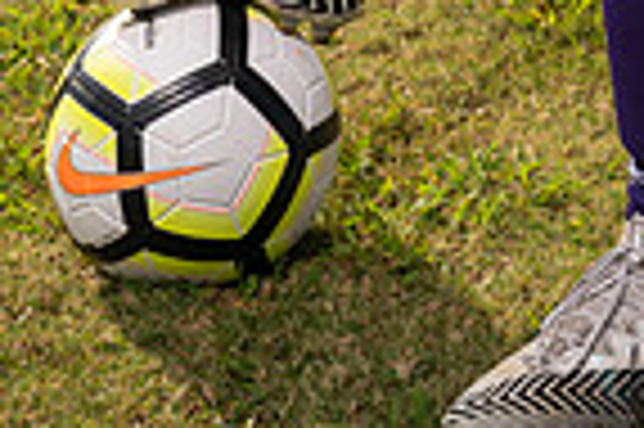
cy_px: -550
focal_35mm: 120
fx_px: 2144
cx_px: 545
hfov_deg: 16.9
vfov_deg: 10.1
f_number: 8
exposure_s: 1/640
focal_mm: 38
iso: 250
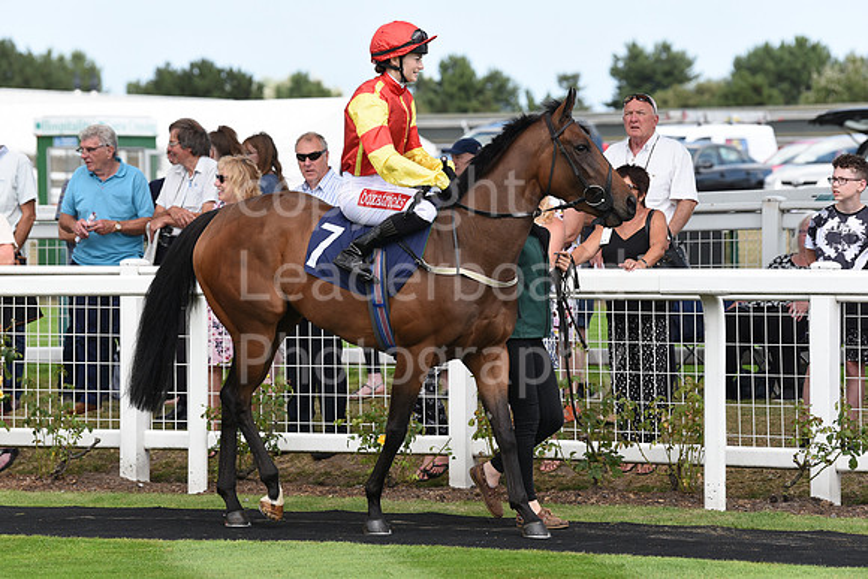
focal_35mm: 180
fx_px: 4341
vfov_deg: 7.6
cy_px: 290
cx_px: 434
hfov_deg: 11.4
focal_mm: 180
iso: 500
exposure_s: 1/1250
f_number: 5.6
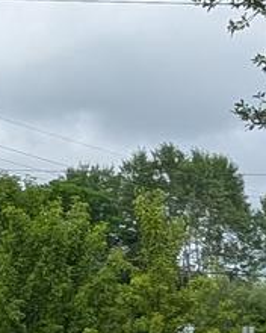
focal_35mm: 109
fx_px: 1073
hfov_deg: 12.3
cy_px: 362
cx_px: 552
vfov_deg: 17.1
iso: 56
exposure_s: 1/3663
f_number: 1.7
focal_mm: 2.02
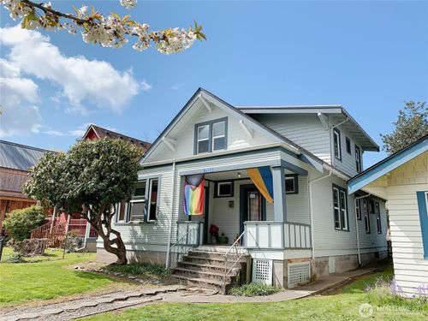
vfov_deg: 53.1
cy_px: 160
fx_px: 321
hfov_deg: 67.3
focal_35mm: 26
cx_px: 214
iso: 25
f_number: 1.8
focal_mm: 4.25
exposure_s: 1/1718
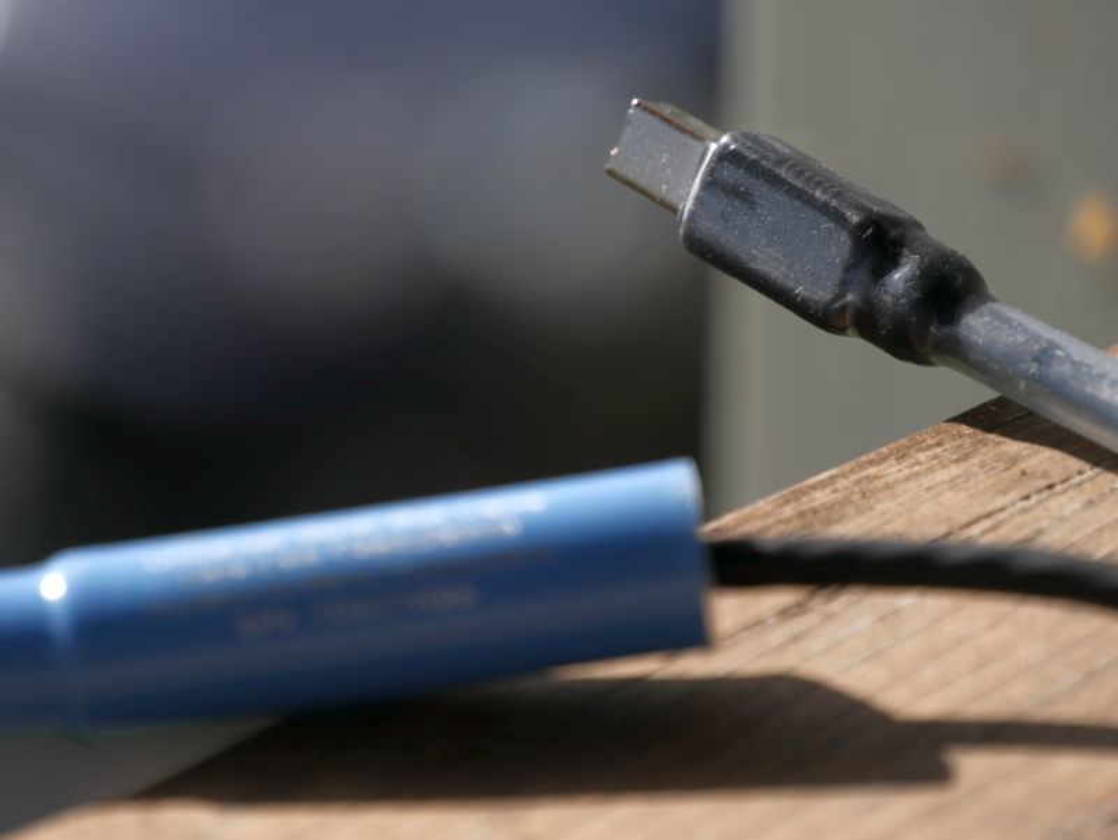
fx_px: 9049
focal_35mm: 280
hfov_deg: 7.1
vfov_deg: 5.3
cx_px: 559
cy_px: 420
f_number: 5.6
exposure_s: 1/640
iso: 200
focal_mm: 140
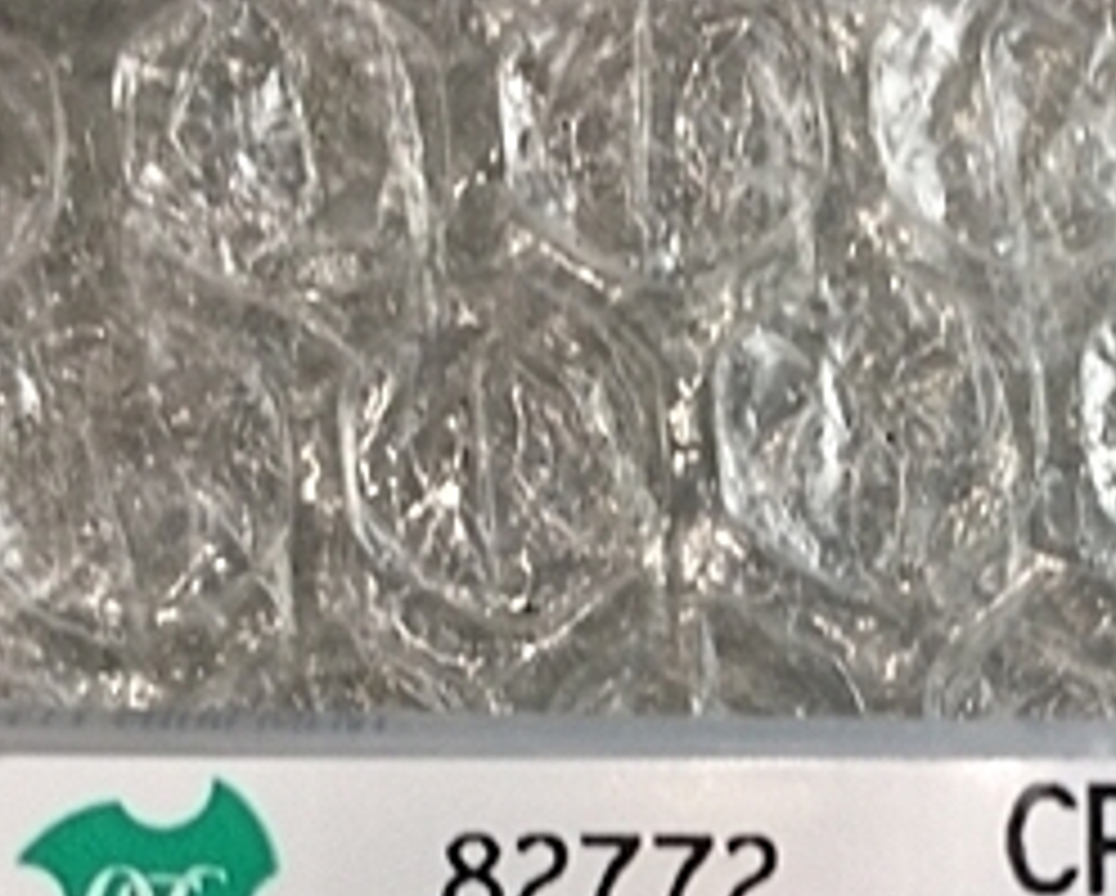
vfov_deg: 20.2
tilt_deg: -82.8
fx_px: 2414
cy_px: 946
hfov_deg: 25.5
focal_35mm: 73
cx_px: 927
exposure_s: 1/30
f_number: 2.2
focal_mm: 4.15
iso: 64
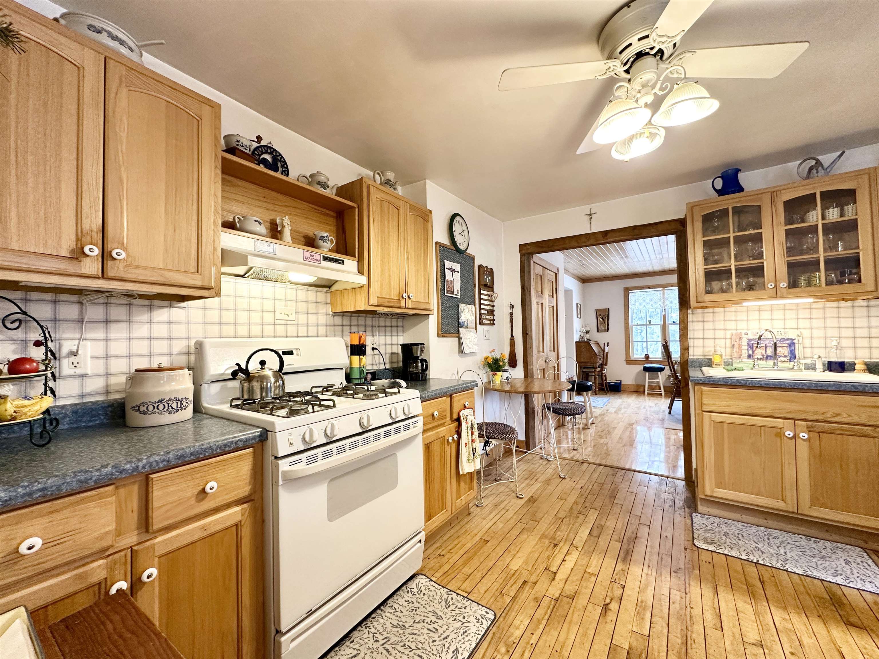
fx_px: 356
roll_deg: +1.2
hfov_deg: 102.1
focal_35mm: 14
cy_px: 330
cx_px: 440
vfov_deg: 85.7
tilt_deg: +2.1
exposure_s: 1/60
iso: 160
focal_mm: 2.22
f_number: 2.2
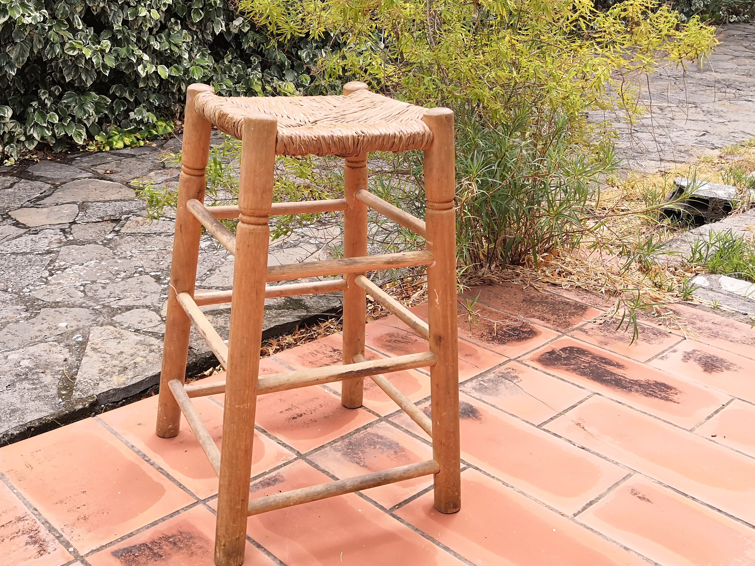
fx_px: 851
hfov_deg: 47.8
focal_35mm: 39
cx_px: 343
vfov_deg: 36.7
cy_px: 238
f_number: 1.8
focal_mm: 3.95
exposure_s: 1/390
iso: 50
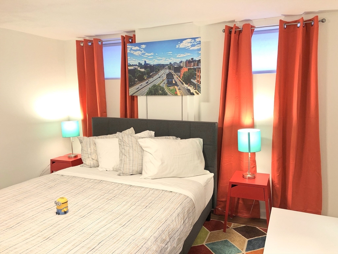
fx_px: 273
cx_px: 169
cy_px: 127
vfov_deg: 49.7
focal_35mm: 28
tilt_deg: -7.9
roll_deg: +0.2
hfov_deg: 63.4
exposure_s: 1/15
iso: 50
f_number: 1.8
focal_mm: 4
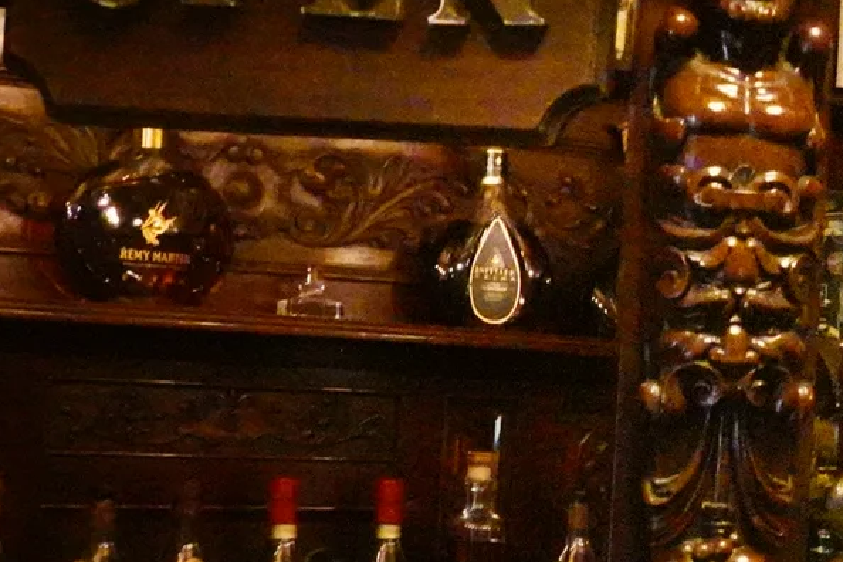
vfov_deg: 14.1
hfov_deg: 19.5
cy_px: 338
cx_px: 1084
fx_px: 2271
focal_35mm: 97
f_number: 5
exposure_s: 1/40
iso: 5000
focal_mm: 9
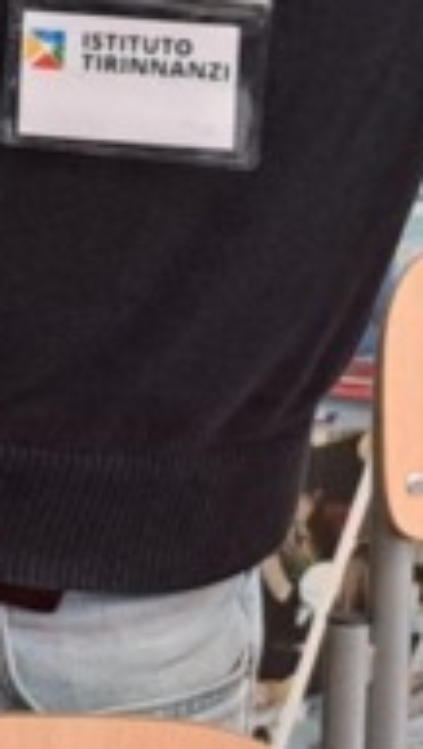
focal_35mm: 173
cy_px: -407
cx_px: -679
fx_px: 3439
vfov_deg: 11.8
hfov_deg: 6.6
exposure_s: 1/50
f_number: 1.8
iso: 250
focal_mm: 5.23
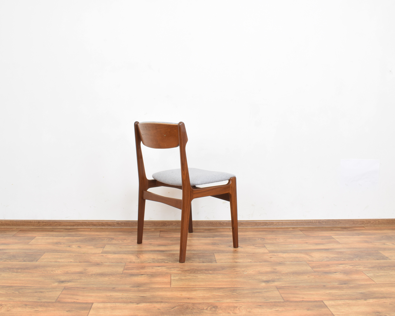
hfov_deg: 52.8
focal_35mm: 34
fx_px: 397
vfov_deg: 43.4
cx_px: 183
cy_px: 158
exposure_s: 5
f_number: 25
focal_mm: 20
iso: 100
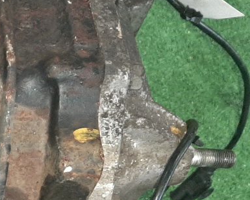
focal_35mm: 95
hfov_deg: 17.0
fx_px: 703
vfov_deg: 15.9
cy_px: 193
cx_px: -186
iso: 174
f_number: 1.7
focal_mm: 3.93
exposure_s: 1/25
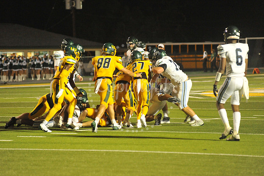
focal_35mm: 205
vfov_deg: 6.7
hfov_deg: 10.0
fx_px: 1503
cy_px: 87
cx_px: 133
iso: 6400
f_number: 4
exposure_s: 1/250
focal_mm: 200
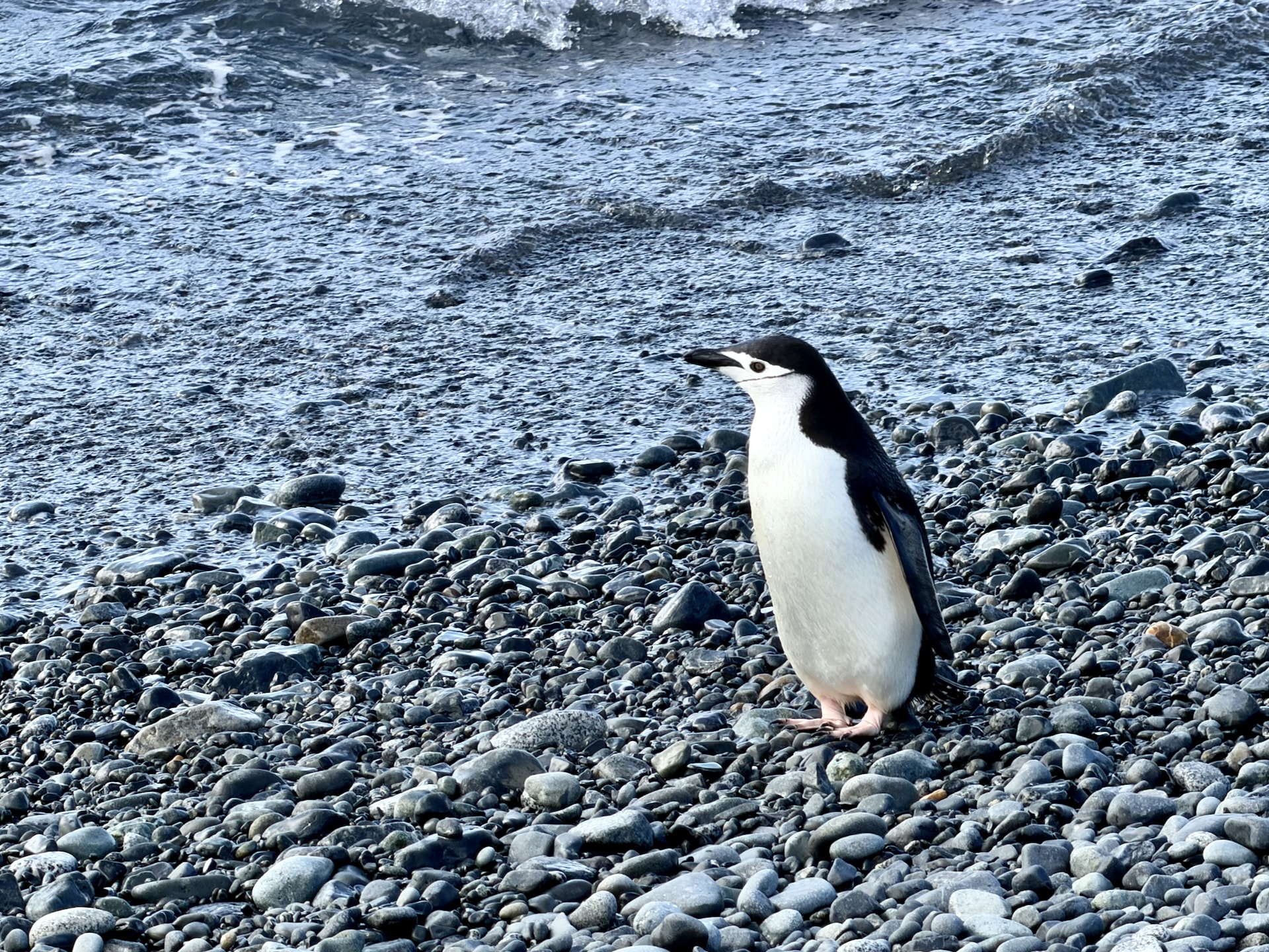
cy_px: 476
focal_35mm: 200
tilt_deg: -15.6
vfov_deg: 7.4
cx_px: 634
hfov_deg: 9.9
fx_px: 7332
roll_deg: +0.9
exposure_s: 1/502
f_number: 2.8
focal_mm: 16.89
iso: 50
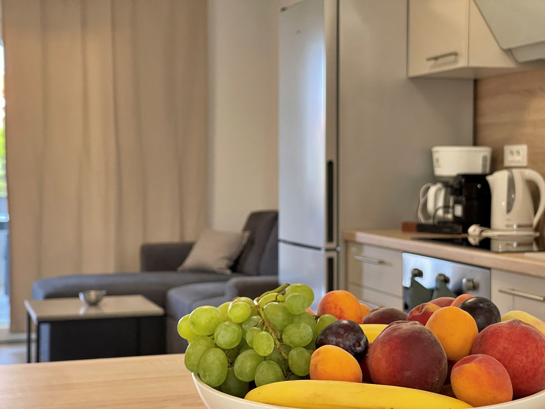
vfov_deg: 22.9
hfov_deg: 30.3
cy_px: 204
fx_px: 1008
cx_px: 272
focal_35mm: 64
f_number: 2.2
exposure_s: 1/83
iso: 200
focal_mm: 7.5
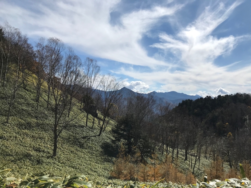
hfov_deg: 63.4
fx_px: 203
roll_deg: -0.1
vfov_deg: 49.7
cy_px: 94
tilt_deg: +2.5
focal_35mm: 28
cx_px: 126
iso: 20
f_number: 1.8
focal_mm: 3.99
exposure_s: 1/6410
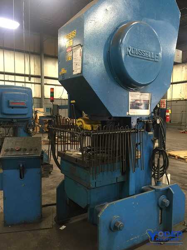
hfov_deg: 48.2
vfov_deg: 61.7
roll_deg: +0.5
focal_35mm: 29
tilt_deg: -3.1
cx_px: 94
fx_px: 209
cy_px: 125
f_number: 2.2
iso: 64
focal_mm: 4.15
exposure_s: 1/15
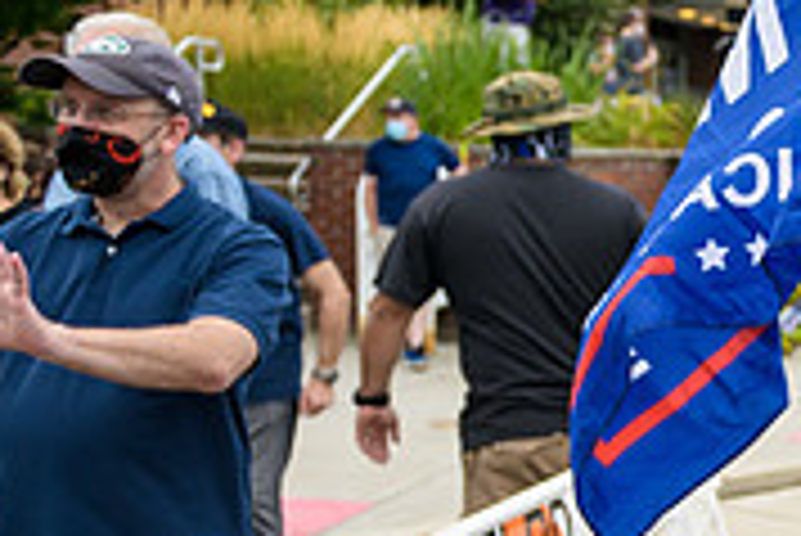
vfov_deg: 17.5
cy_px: 358
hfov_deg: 21.6
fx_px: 1737
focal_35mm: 78
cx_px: 1215
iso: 200
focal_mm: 24
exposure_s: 1/640
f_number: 3.2
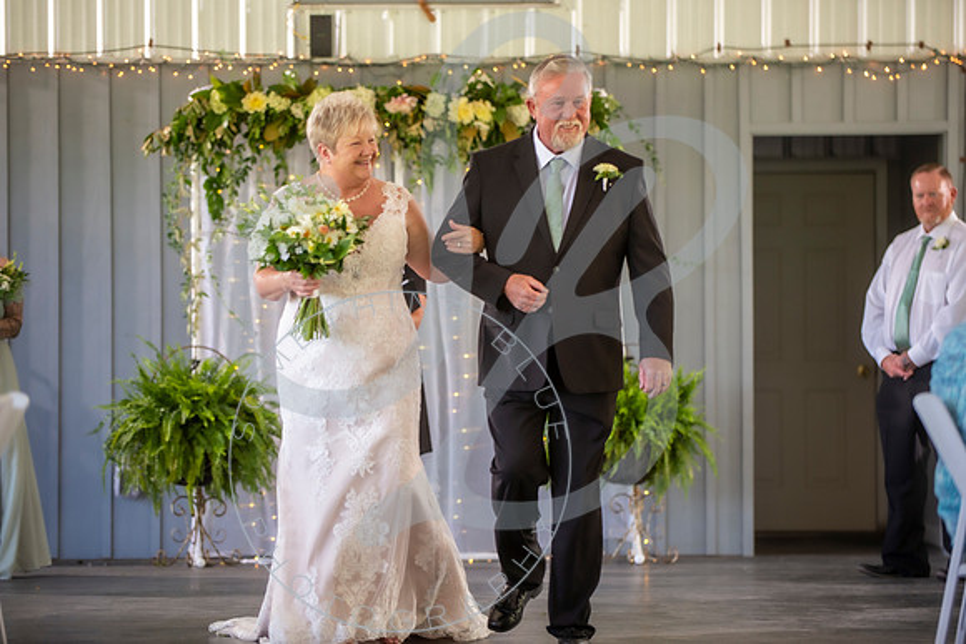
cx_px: 483
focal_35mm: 137
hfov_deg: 14.9
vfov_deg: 10.0
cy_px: 322
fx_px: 3685
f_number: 2.8
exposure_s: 1/200
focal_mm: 130
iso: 320
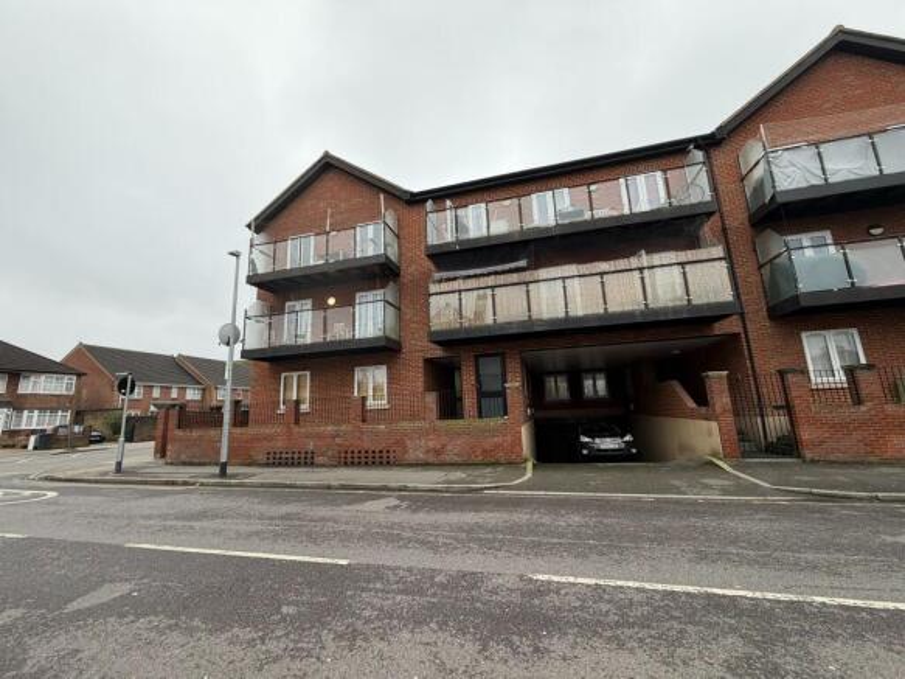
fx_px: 366
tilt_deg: +10.4
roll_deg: +2.3
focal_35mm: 14
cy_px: 340
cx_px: 452
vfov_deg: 85.7
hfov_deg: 102.1
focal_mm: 2.22
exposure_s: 1/200
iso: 40
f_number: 2.2
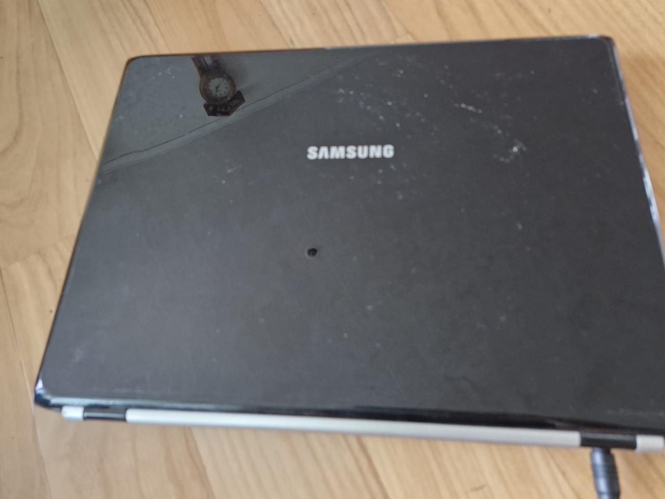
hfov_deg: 73.9
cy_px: 250
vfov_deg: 58.9
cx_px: 332
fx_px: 442
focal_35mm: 23
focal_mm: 5.54
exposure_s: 1/120
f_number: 1.8
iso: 800
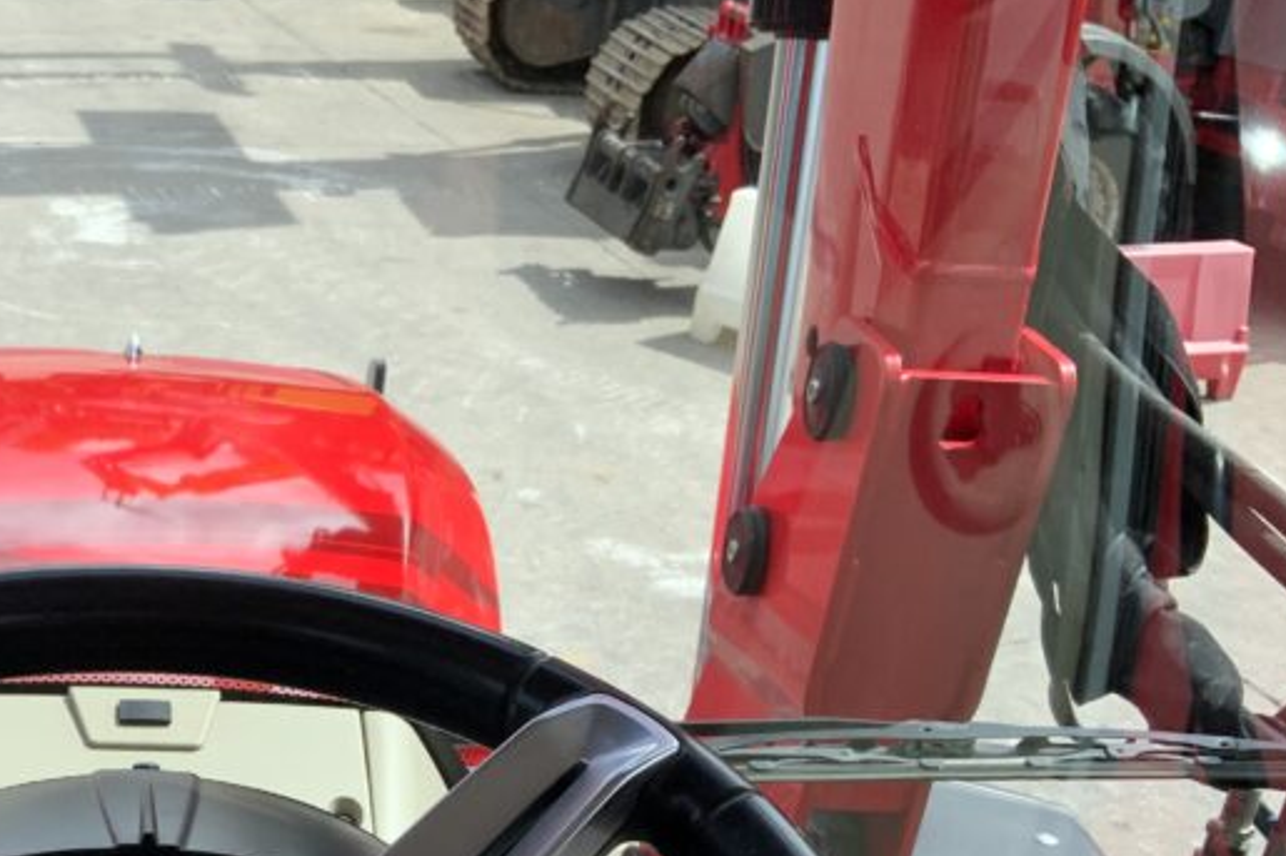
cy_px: 903
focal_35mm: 60
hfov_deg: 32.4
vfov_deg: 21.6
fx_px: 2143
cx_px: 240
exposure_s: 1/804
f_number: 1.8
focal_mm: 3
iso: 16
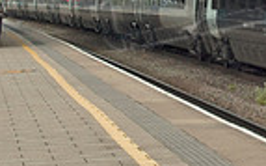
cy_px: -165
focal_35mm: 149
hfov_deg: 13.7
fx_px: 1079
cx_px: 309
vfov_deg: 8.3
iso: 200
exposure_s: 1/250
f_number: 8
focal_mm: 24
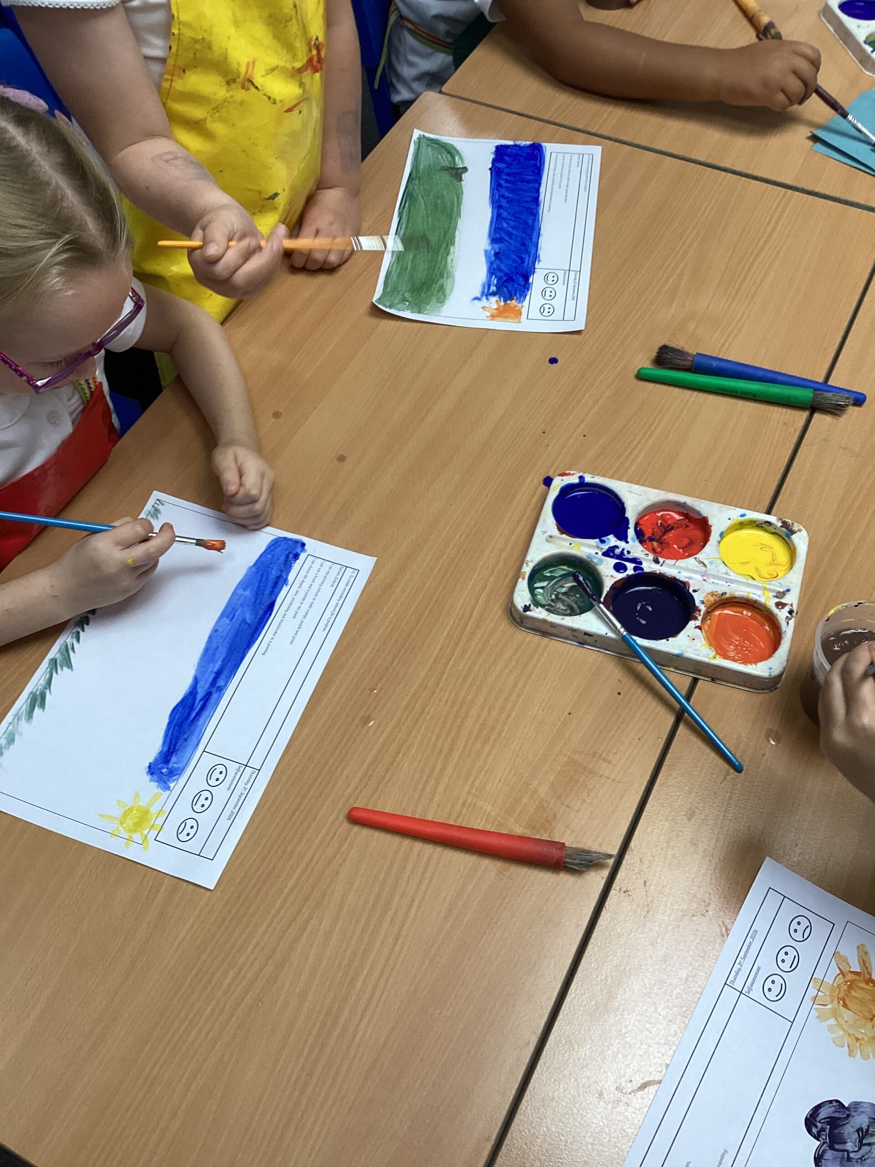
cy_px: 584
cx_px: 438
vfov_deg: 58.4
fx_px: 1045
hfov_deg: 45.4
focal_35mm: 31
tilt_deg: -55.8
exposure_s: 1/60
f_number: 2.4
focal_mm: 3.3
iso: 64
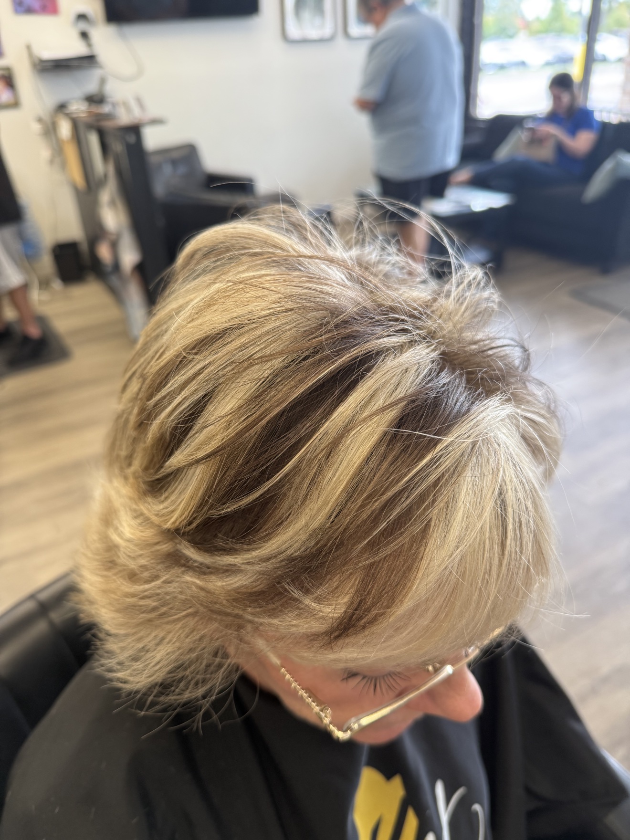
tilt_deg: -29.2
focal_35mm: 24
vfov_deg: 71.6
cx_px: 315
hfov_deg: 56.8
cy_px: 420
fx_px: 582
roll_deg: +3.9
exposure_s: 1/120
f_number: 1.78
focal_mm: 6.76
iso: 160
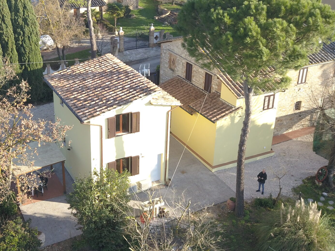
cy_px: 107
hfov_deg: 39.3
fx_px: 464
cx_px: 116
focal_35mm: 48
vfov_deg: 30.2
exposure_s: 1/359
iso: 100
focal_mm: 4.73
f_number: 2.2
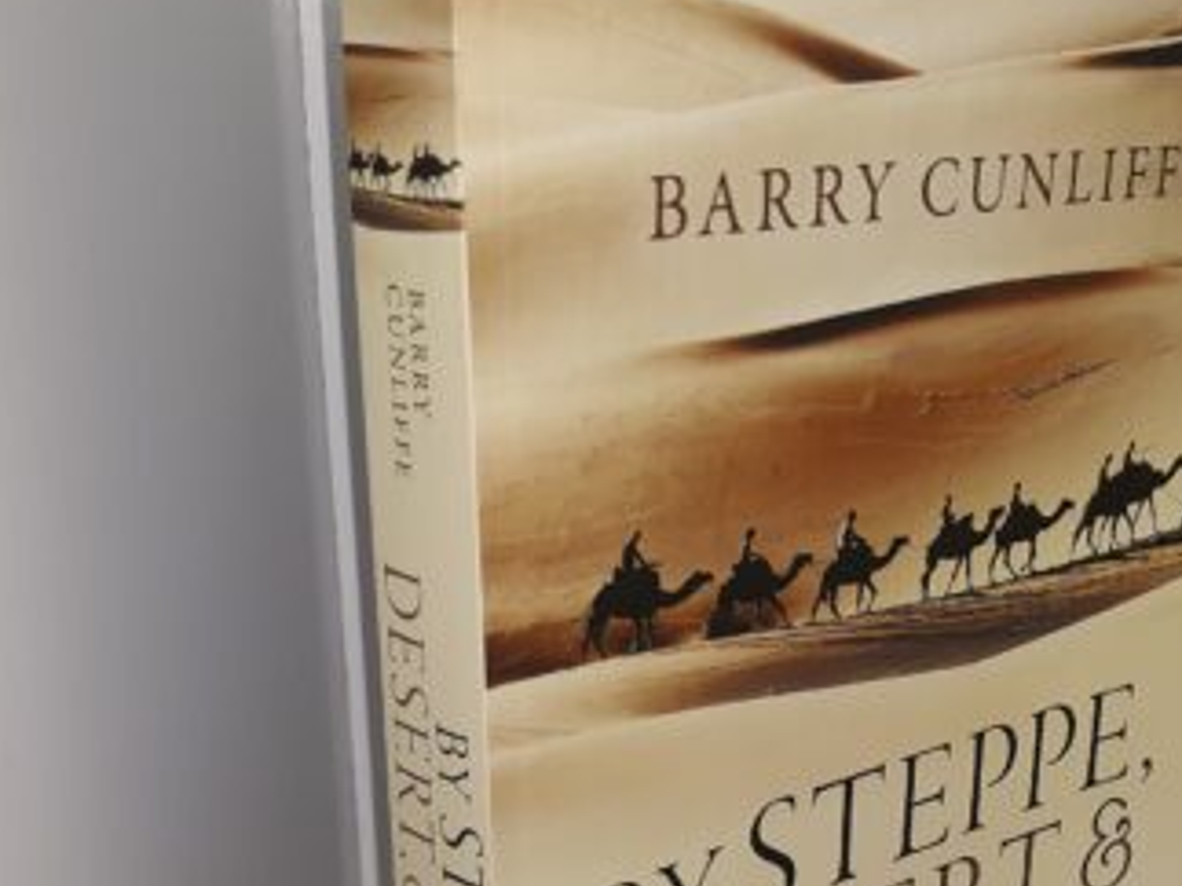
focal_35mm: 52
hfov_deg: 36.2
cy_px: 714
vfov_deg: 27.4
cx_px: 842
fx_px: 1775
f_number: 1.7
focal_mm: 3.7
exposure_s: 1/153
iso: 40
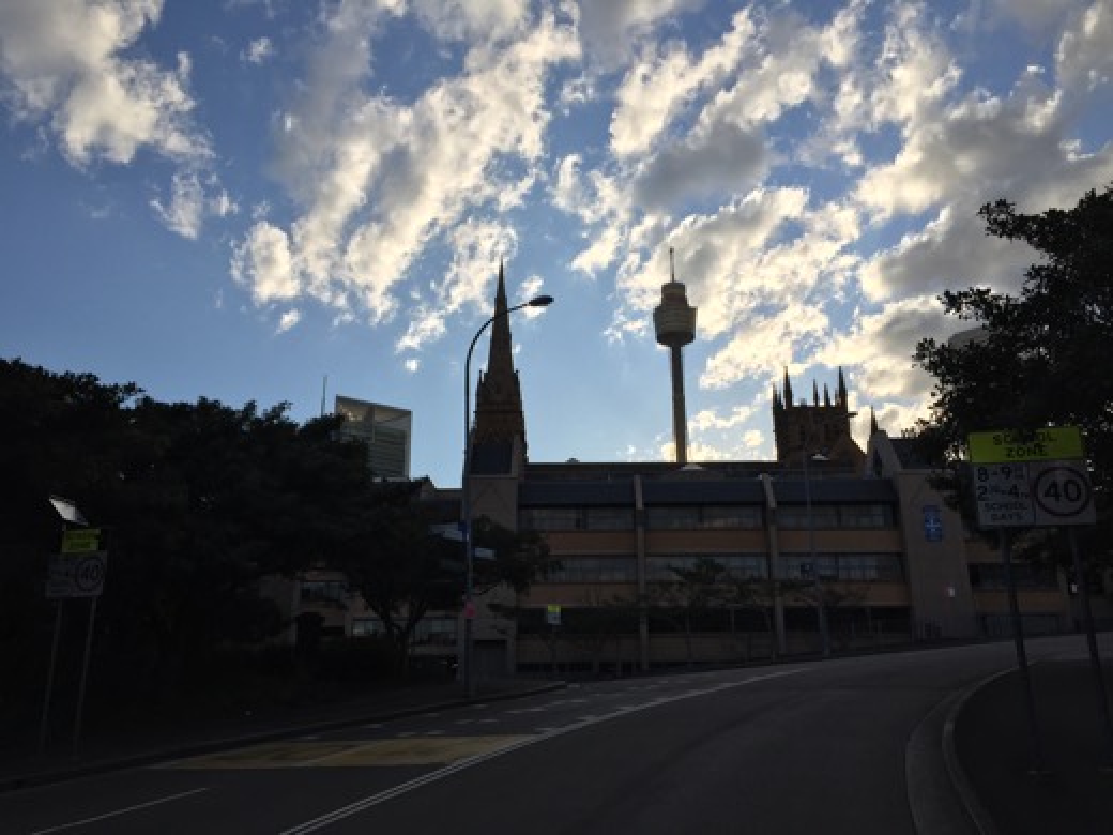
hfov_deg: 61.7
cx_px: 556
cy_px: 418
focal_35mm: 29
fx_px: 932
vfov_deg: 48.2
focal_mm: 4.15
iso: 32
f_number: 2.2
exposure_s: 1/3300
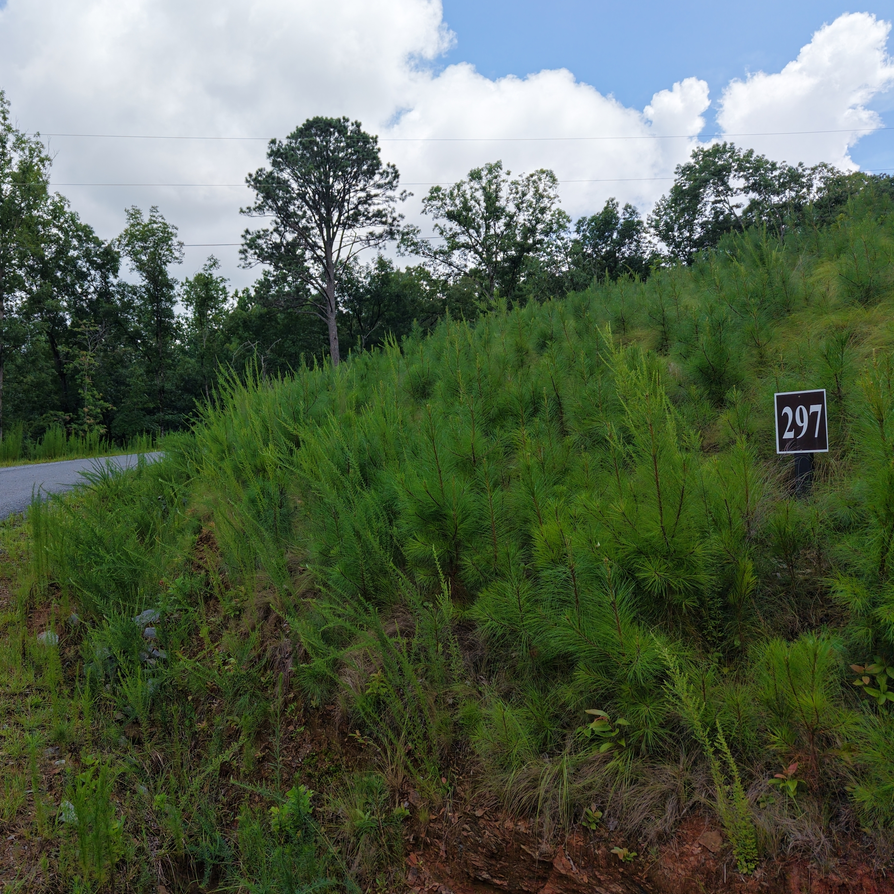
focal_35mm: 29
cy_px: 437
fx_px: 847
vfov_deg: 55.6
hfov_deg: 54.3
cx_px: 284
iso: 440
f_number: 1.8
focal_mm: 8.67
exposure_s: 1/5000
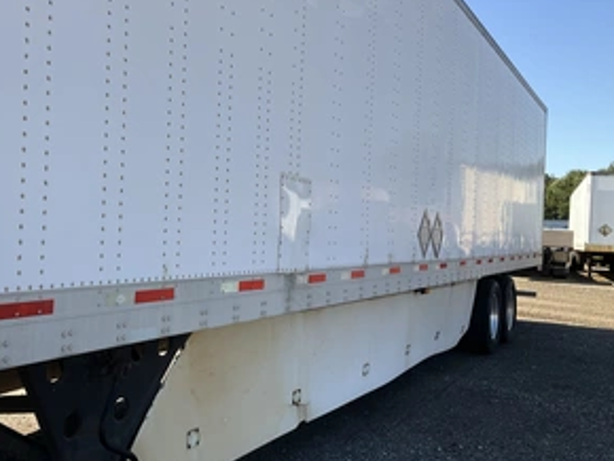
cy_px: 226
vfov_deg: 36.0
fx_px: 710
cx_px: 207
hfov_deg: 46.1
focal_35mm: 40
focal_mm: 3
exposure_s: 1/739
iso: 25
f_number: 1.8
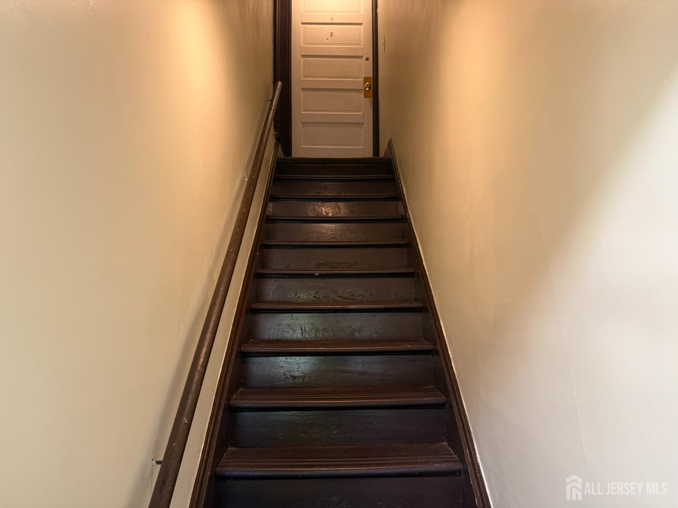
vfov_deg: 56.8
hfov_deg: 71.6
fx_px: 470
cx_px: 339
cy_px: 254
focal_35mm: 24
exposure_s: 1/60
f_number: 1.78
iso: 320
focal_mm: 6.76
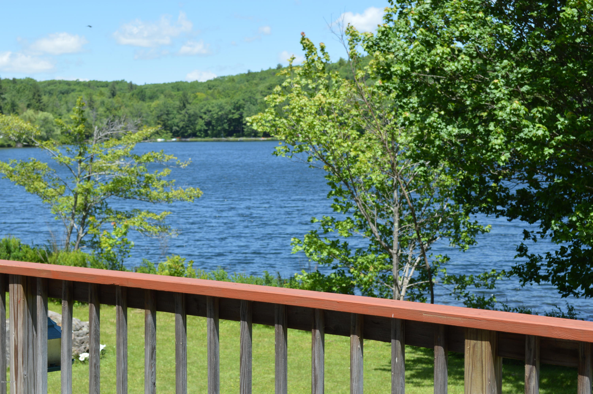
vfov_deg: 22.6
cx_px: 296
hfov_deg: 33.4
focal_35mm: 60
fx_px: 987
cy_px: 197
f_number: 7.1
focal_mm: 40
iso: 100
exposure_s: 1/200
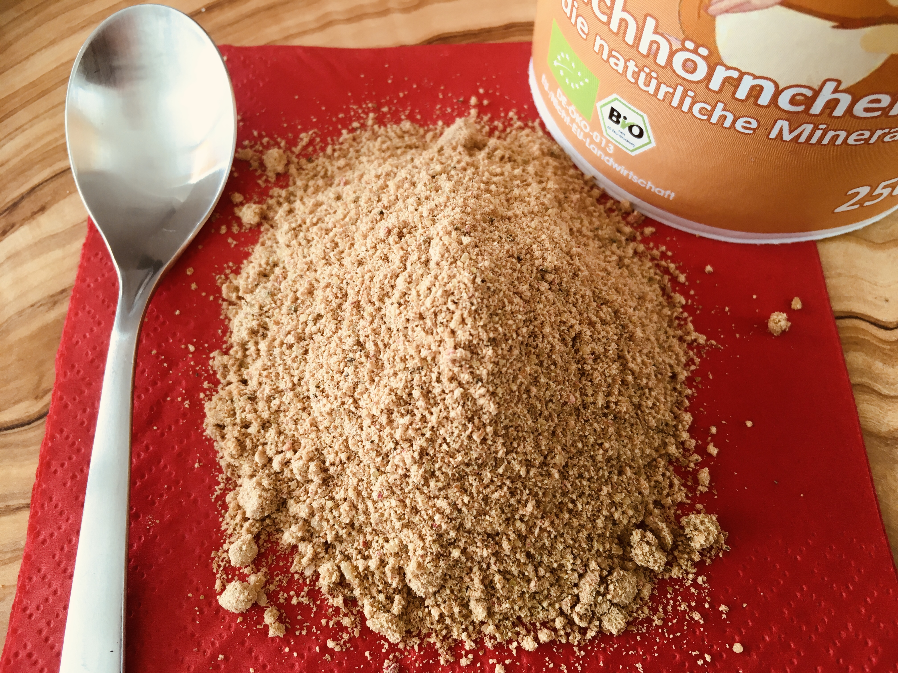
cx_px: 449
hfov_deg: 61.7
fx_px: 752
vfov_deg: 48.2
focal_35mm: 29
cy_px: 336
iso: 25
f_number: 2.2
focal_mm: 4.15
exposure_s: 1/33
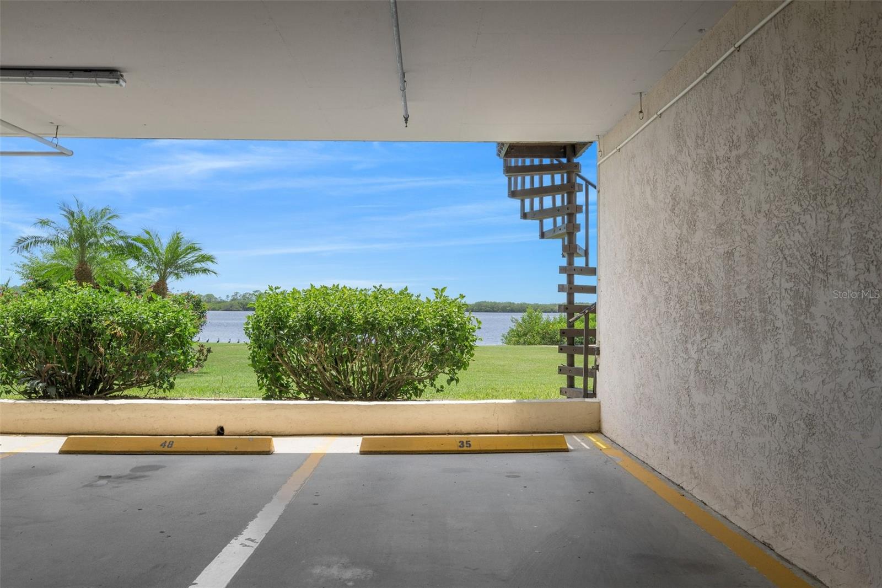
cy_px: 294
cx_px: 441
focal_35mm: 31
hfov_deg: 60.3
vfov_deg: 42.3
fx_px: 759
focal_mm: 31
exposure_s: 1/400
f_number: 8
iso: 320
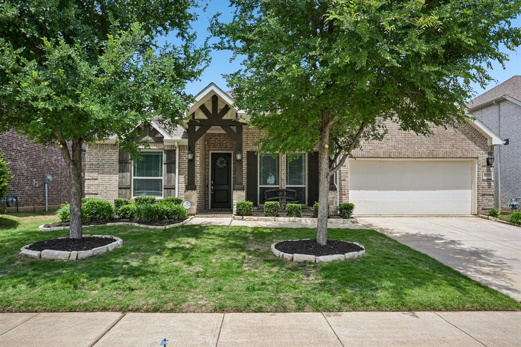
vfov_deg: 58.3
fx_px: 311
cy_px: 174
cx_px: 260
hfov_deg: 79.9
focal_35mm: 22
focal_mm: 21.5
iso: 250
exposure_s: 1/400
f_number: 9
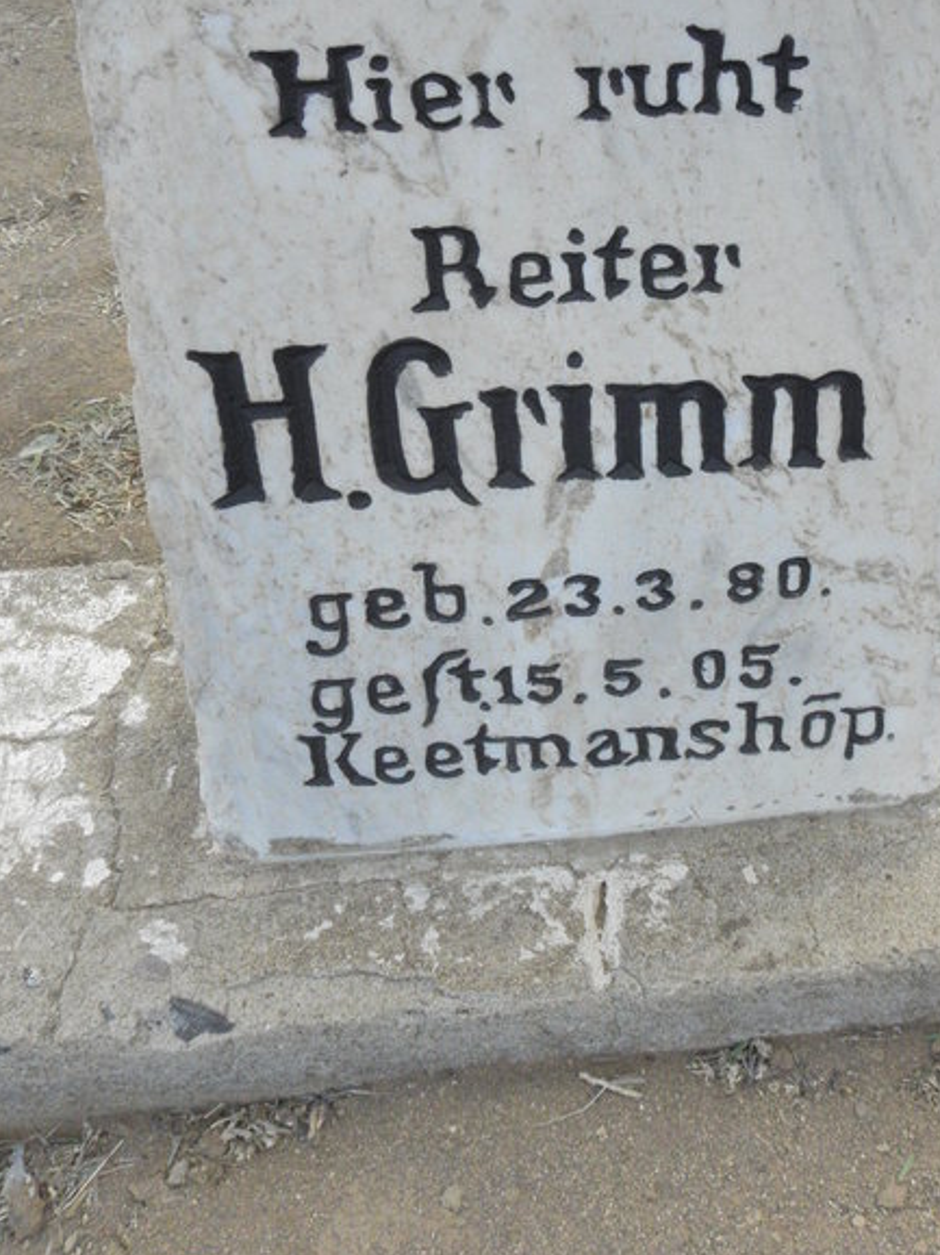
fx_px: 1304
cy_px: 408
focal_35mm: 36
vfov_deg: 50.4
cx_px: 627
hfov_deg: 39.2
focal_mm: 4.6
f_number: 6.3
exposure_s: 1/160
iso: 200
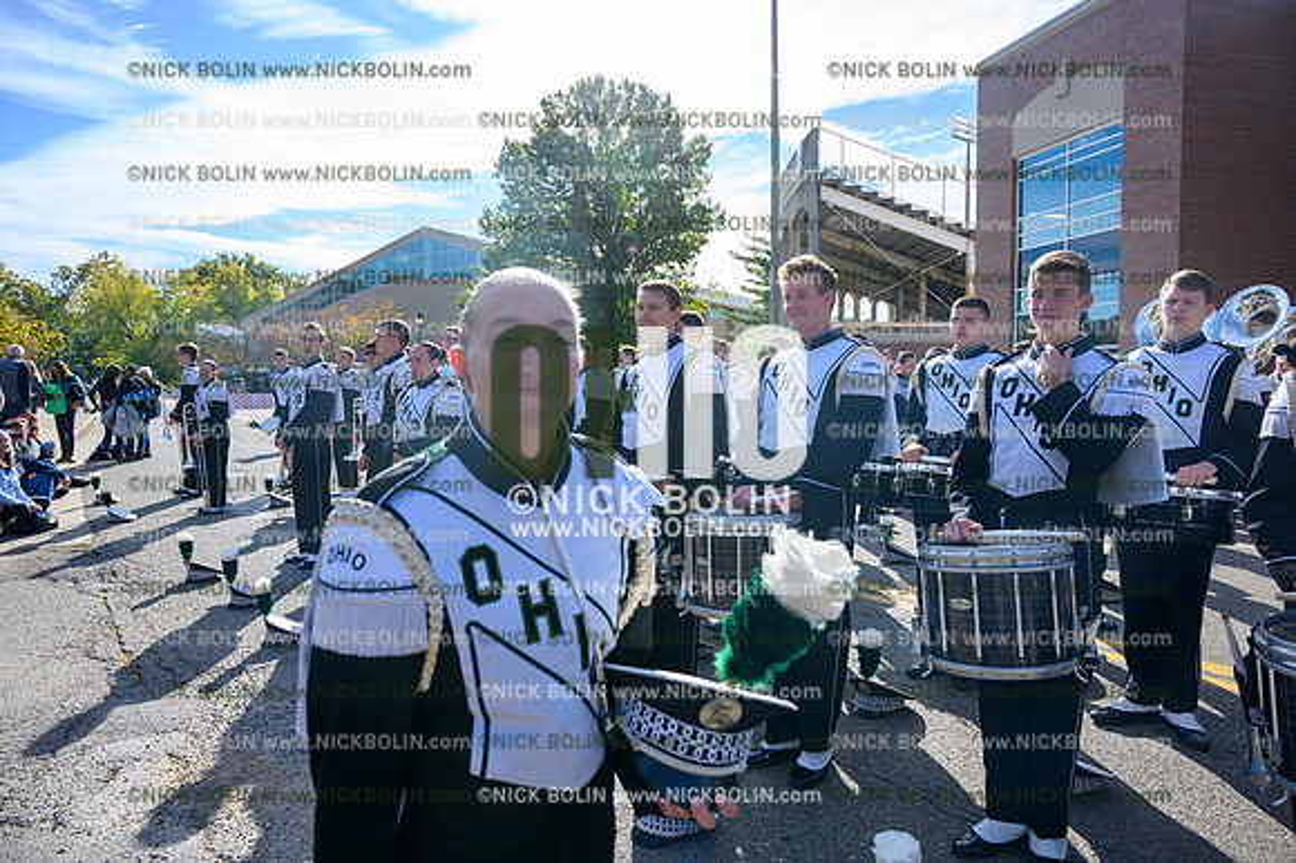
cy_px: 432
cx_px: 648
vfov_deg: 53.1
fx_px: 863
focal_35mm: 24
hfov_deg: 73.8
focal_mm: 24
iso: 200
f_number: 5
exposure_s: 1/800
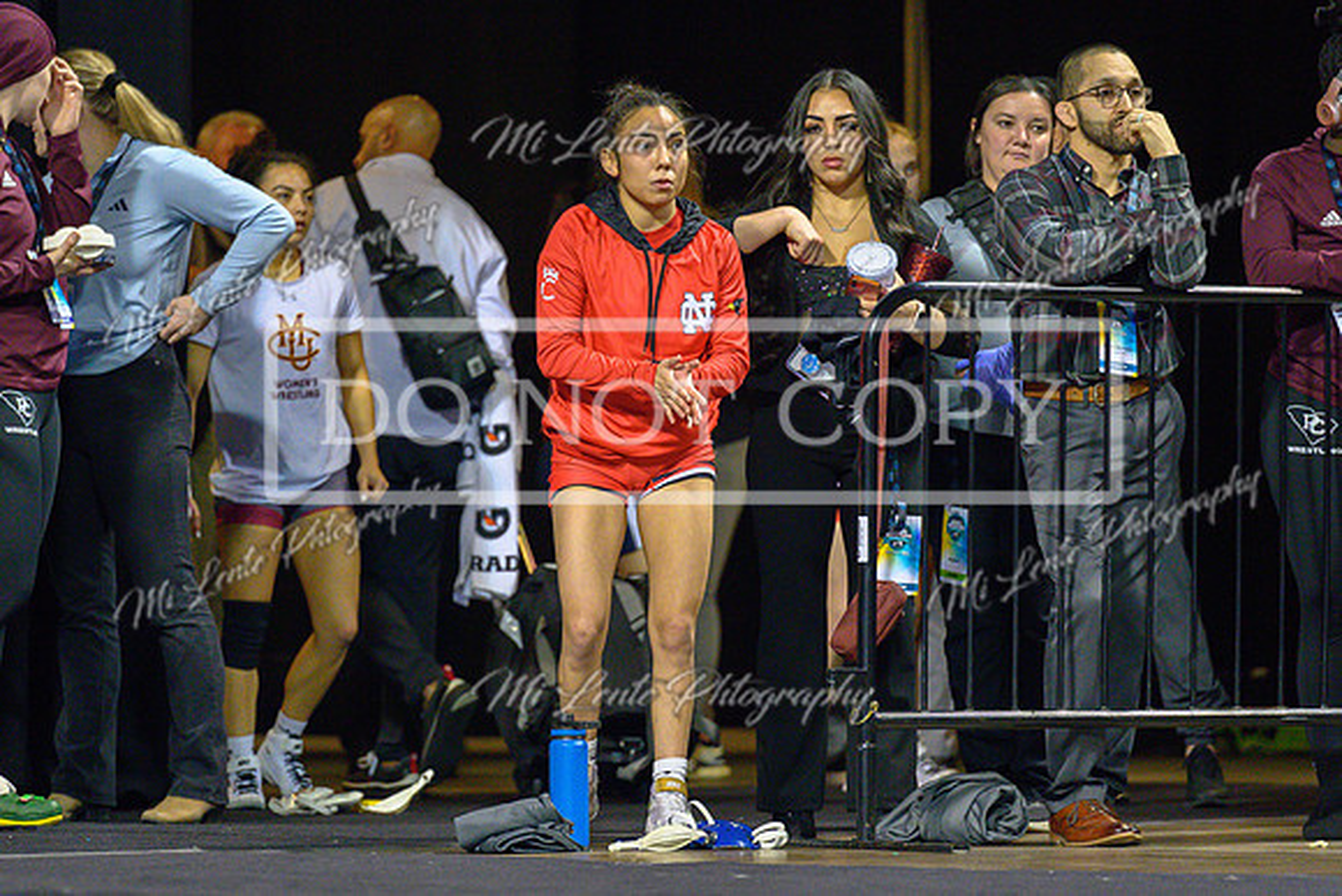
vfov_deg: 4.7
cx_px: 599
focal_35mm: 290
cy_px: 433
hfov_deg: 7.1
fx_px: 10805
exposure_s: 1/800
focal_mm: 200
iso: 4000
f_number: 2.8
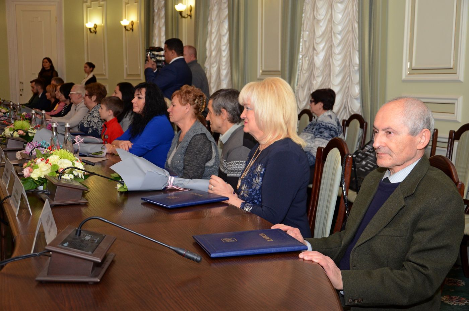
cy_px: 156
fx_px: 585
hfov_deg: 43.7
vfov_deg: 29.7
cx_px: 234
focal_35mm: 45
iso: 1000
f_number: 4.2
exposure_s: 1/200
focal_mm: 30
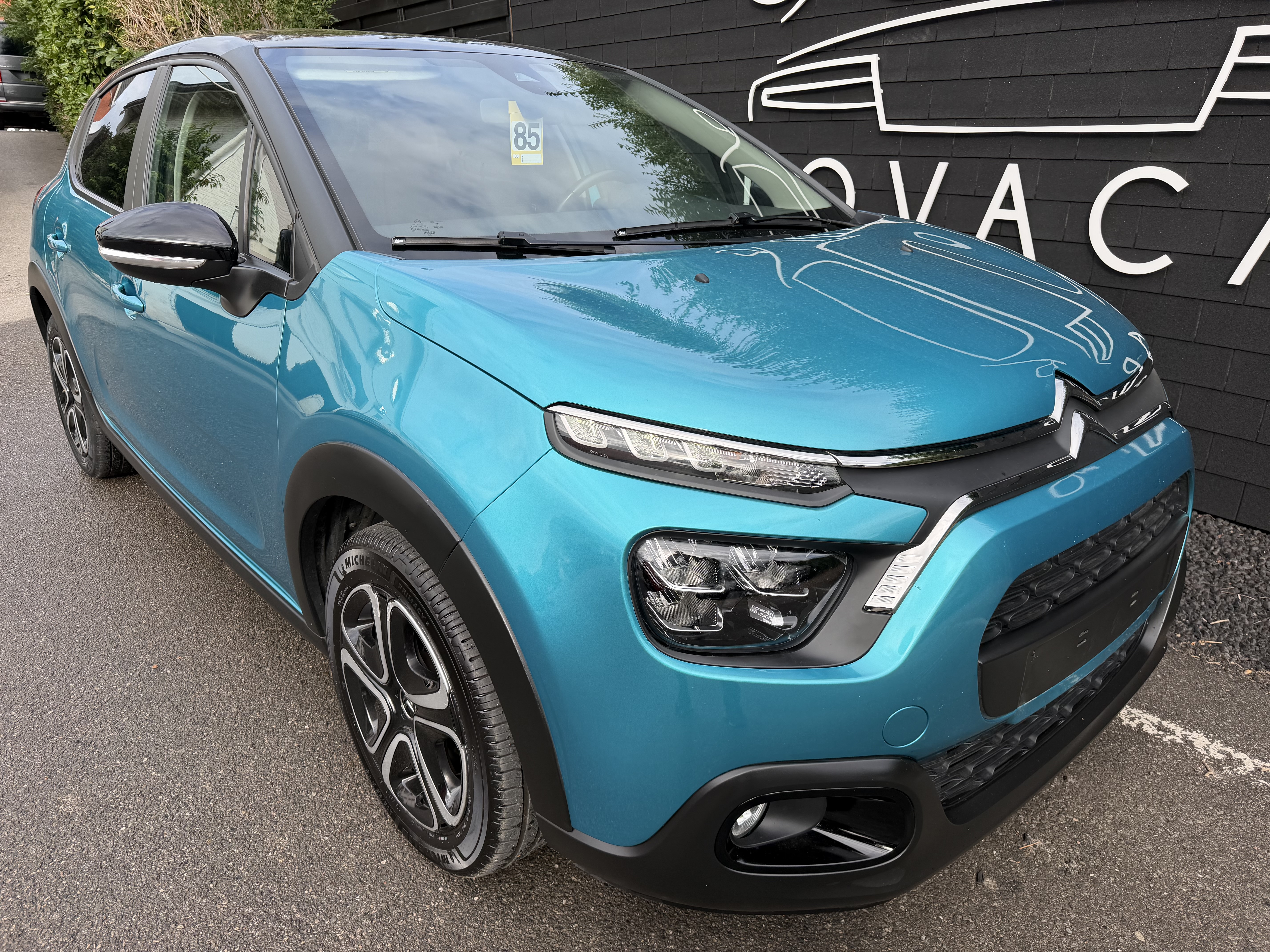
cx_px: 635
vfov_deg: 56.8
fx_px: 881
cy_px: 476
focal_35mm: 24
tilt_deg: -20.7
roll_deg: -0.7
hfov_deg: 71.6
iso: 80
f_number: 1.78
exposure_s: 1/1271
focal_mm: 6.76
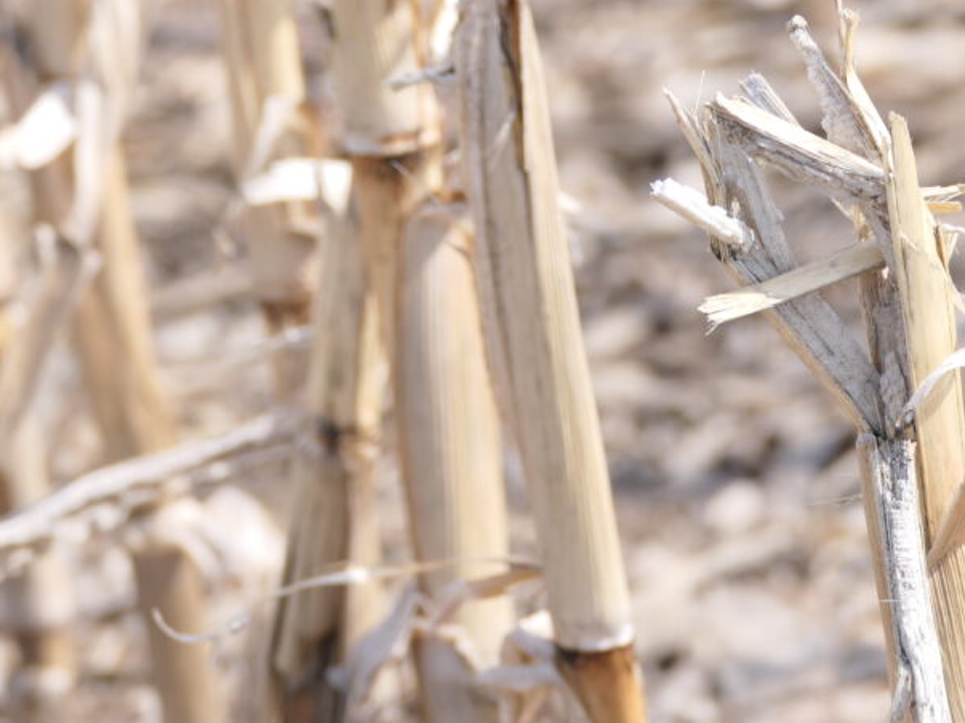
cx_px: 559
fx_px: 7470
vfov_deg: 5.5
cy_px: 220
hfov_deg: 7.4
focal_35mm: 268
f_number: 3.9
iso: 125
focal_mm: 59.97
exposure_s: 1/500
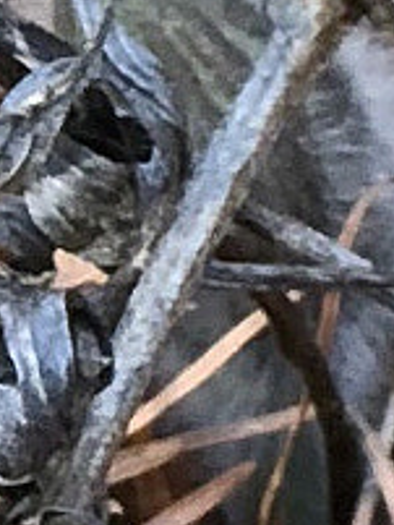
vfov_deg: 4.4
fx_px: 6867
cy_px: 499
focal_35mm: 453
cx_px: 1025
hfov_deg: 3.2
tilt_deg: -46.0
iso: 40
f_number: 2.8
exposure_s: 1/60
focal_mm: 6.6
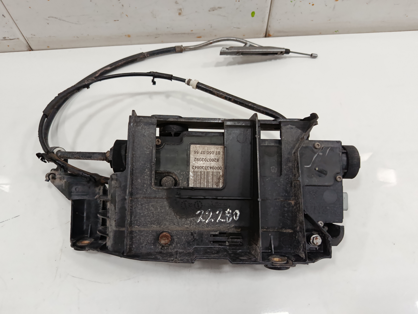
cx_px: 209
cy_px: 157
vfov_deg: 56.8
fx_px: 290
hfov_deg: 71.6
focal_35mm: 24
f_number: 1.7
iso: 584
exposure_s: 1/50
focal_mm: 5.24
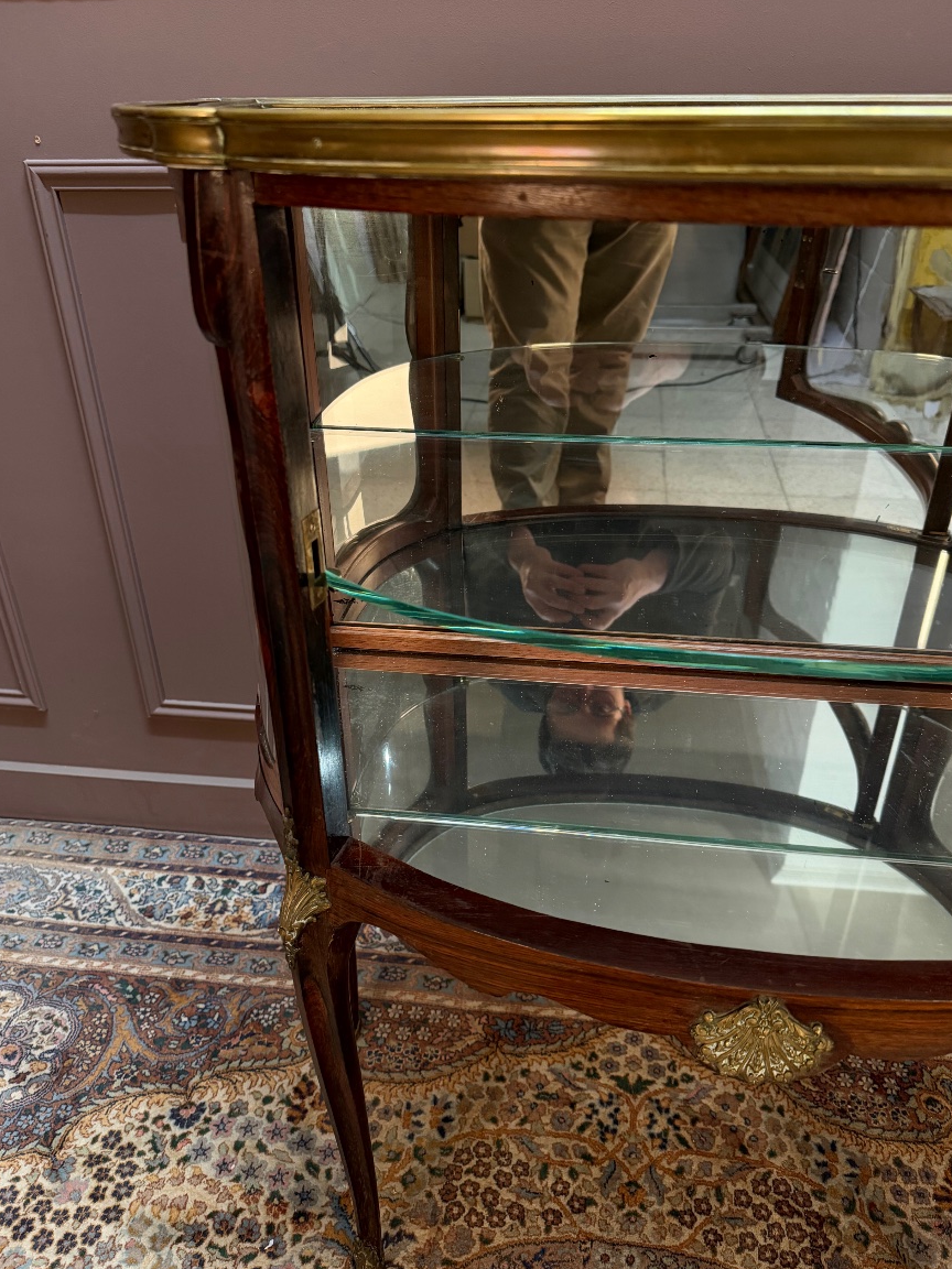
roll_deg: -0.1
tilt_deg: -30.7
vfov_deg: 69.4
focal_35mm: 25
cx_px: 473
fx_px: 917
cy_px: 638
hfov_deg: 54.9
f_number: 1.78
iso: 640
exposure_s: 1/33
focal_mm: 6.76
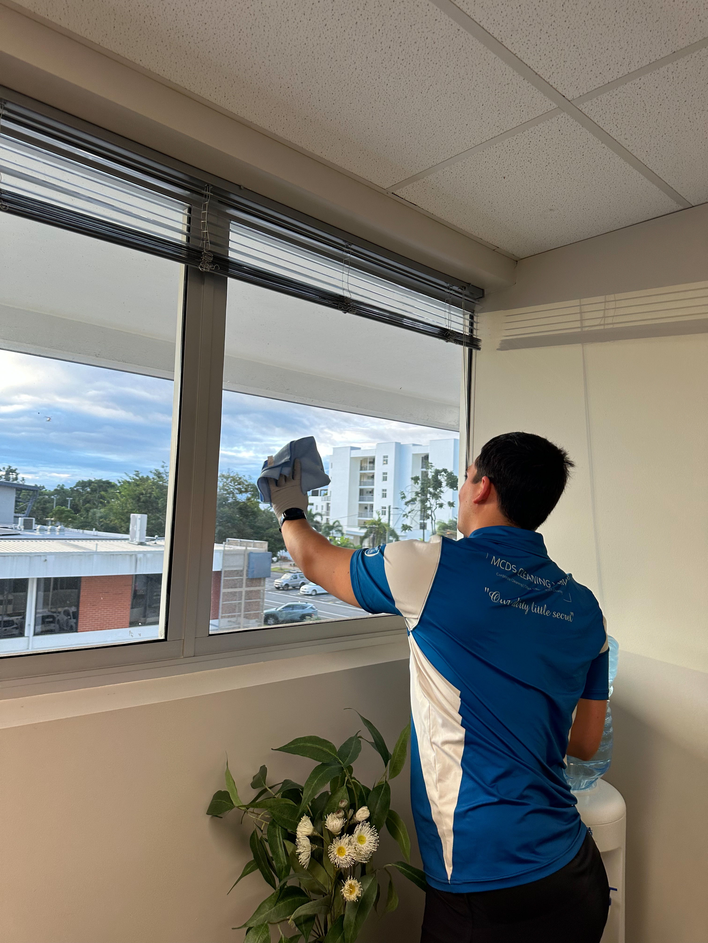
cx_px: 354
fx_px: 654
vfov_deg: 71.6
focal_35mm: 24
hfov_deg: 56.8
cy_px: 472
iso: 125
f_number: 1.8
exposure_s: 1/100
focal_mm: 6.86
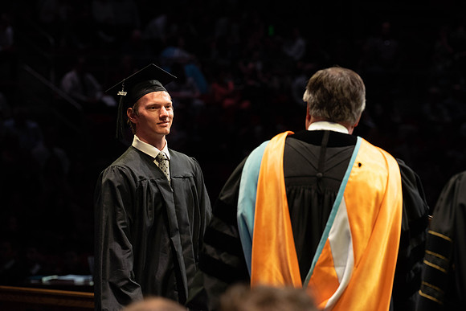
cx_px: 213
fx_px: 1967
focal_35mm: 152
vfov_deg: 9.0
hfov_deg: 13.5
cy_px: 142
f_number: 4.5
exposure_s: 1/320
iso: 1600
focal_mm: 140
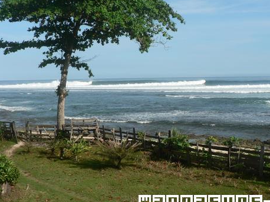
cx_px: 160
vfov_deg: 30.2
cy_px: 94
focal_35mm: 48
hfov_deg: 39.5
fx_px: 374
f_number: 5
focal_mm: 6.6
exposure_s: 1/400
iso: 80
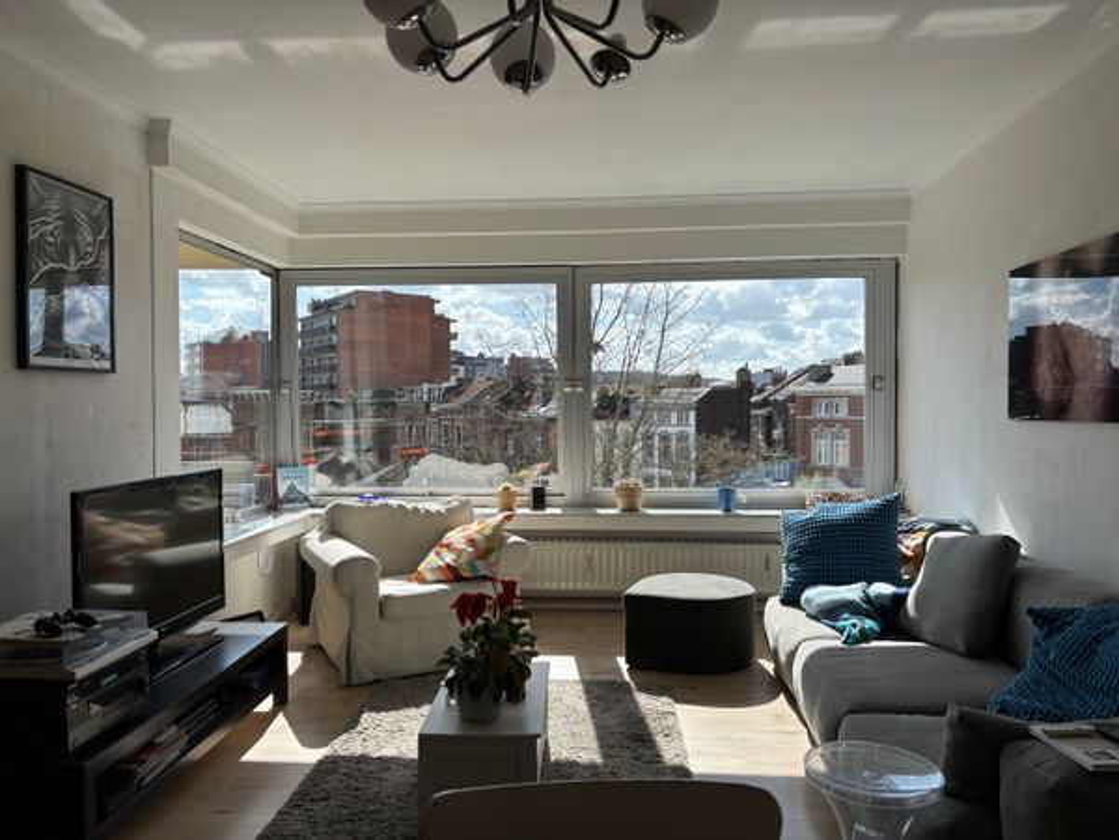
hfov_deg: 67.3
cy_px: 420
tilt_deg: -2.8
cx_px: 560
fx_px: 840
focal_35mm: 26
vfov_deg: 53.1
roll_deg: -0.2
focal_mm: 5.96
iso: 50
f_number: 1.6
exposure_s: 1/1845
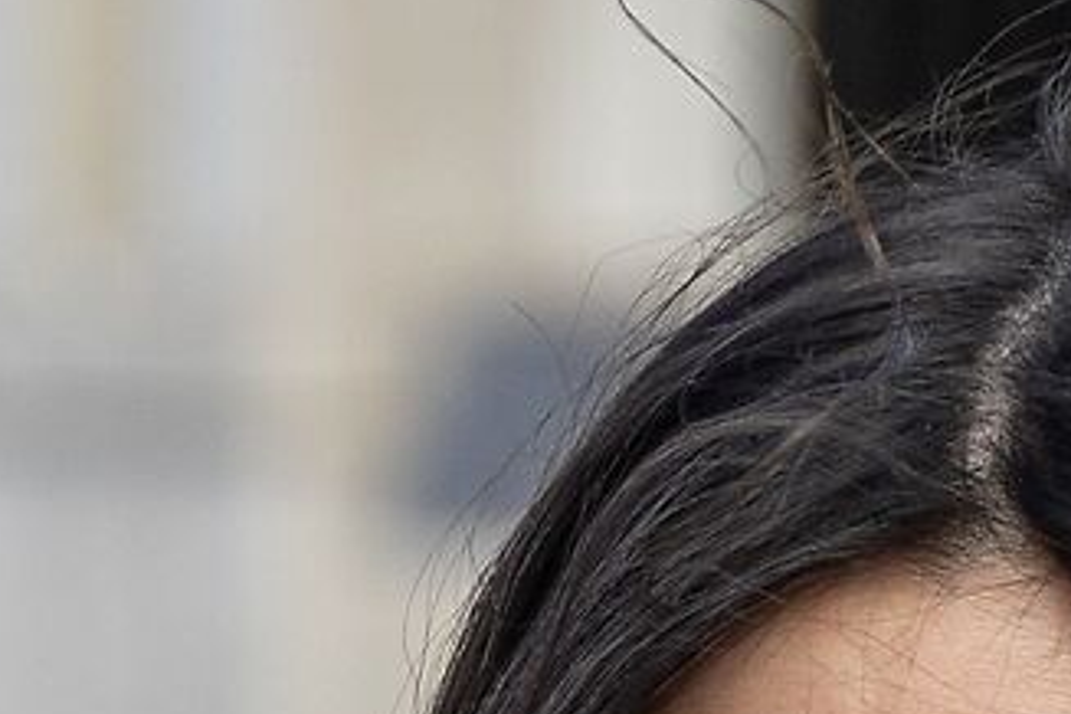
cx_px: -891
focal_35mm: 1488
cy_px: 1287
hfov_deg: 1.4
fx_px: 44255
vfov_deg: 0.9
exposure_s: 1/320
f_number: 5.6
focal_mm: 135
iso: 100
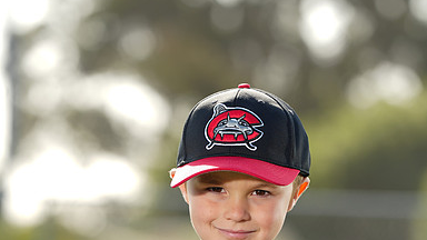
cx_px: 214
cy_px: 291
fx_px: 3351
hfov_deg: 7.3
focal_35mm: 296
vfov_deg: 4.1
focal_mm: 187
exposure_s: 1/250
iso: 64
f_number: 4.5
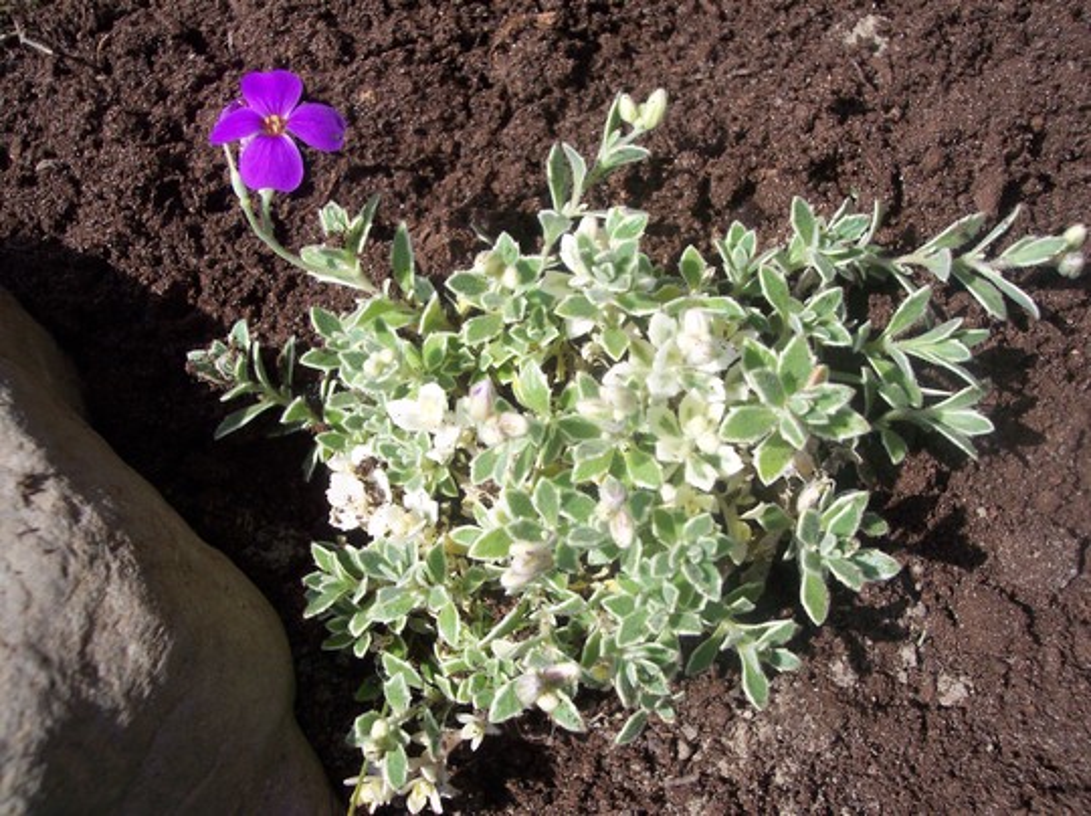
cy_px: 408
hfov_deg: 49.0
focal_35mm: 38
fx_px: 1197
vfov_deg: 37.7
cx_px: 546
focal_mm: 8
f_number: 4.8
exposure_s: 1/500
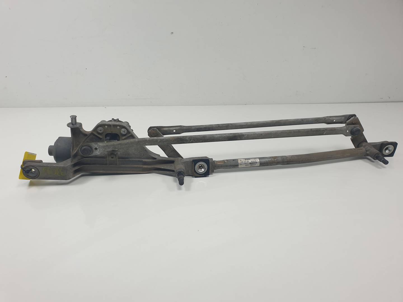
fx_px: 303
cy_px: 151
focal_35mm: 26
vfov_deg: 53.1
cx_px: 202
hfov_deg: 67.3
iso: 50
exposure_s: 1/284
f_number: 2.4
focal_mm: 4.3
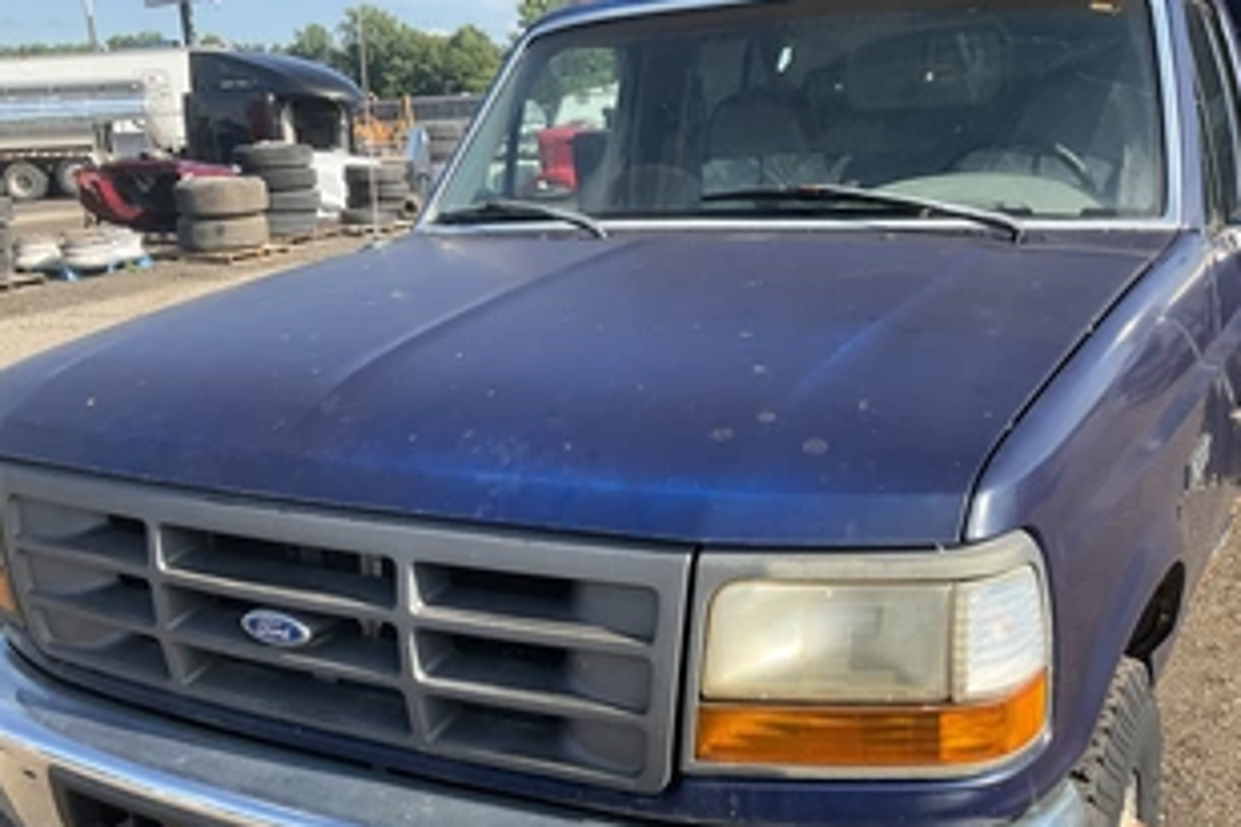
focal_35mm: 39
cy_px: 570
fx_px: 1344
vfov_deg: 33.8
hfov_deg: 49.6
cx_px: 610
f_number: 1.8
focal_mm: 3
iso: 25
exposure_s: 1/674
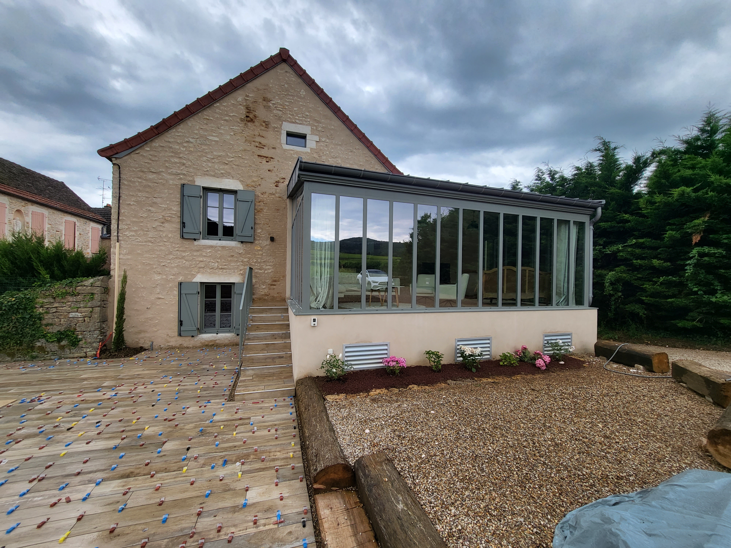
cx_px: 366
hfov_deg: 106.2
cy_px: 274
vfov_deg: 89.9
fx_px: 275
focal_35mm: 13
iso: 32
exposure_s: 1/356
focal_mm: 1.74
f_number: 2.2
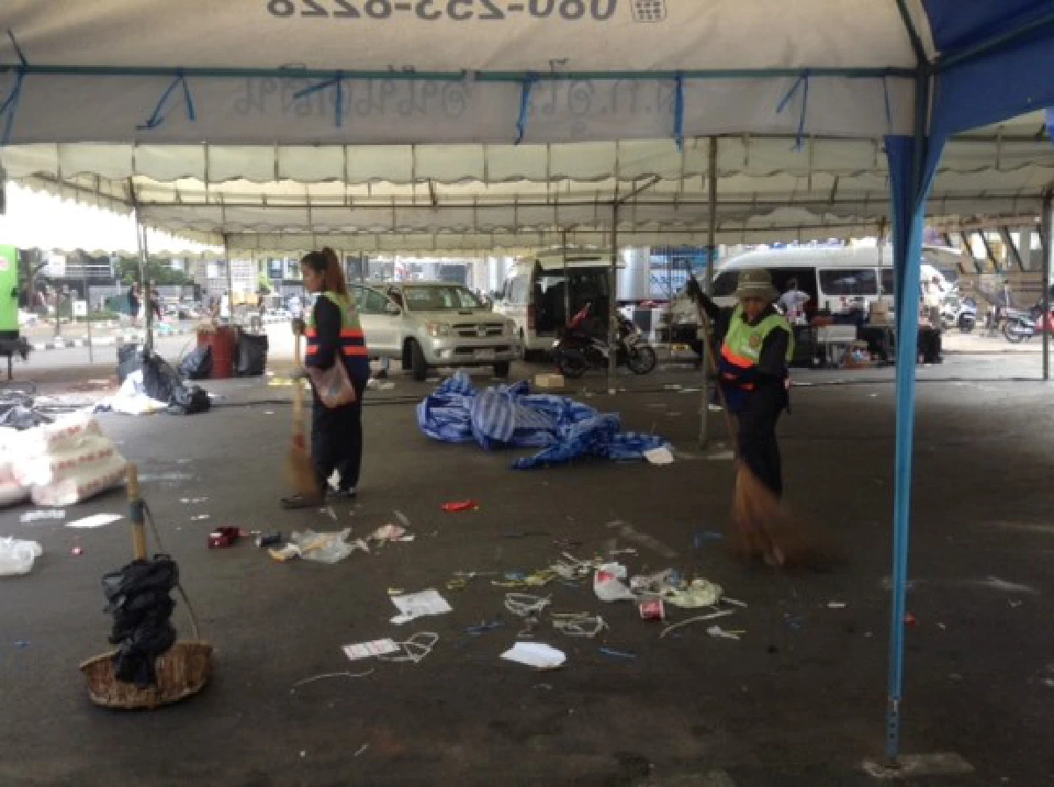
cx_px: 527
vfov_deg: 42.8
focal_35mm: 33
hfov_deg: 55.4
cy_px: 394
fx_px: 1003
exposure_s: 1/30
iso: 32
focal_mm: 3.3
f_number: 2.4
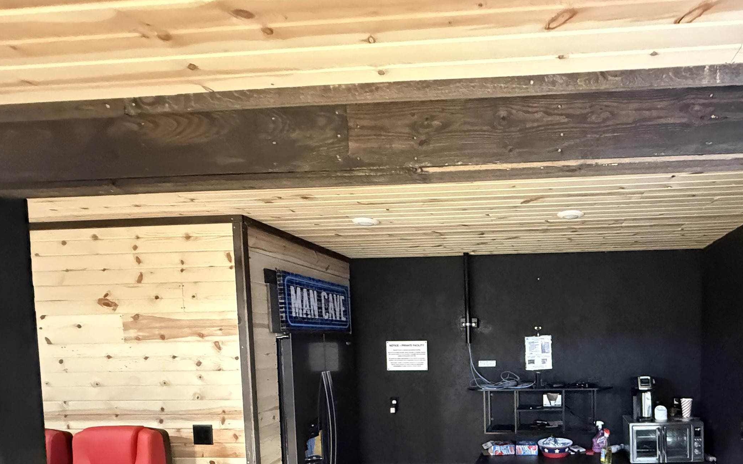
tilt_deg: -3.2
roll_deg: +1.3
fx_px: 445
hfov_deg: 76.0
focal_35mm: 22
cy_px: 367
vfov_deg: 51.8
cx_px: 521
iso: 1600
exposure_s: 1/43
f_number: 2.2
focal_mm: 2.22
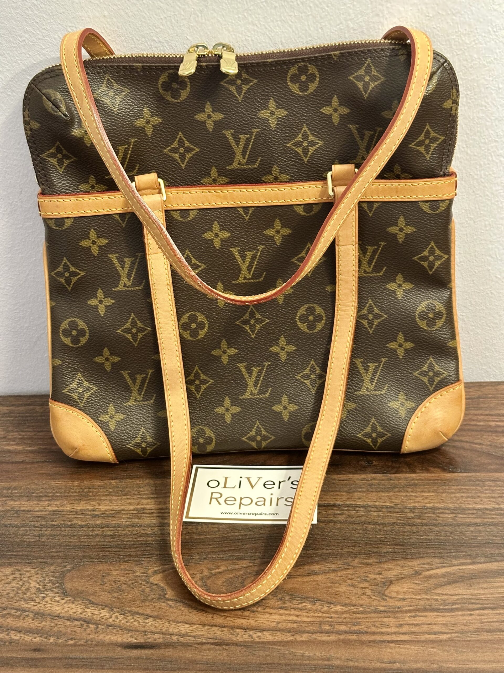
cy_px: 336
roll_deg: +4.2
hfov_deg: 30.3
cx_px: 252
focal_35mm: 48
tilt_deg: -30.9
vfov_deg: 39.7
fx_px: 932
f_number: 1.78
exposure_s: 1/50
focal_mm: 6.86
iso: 250
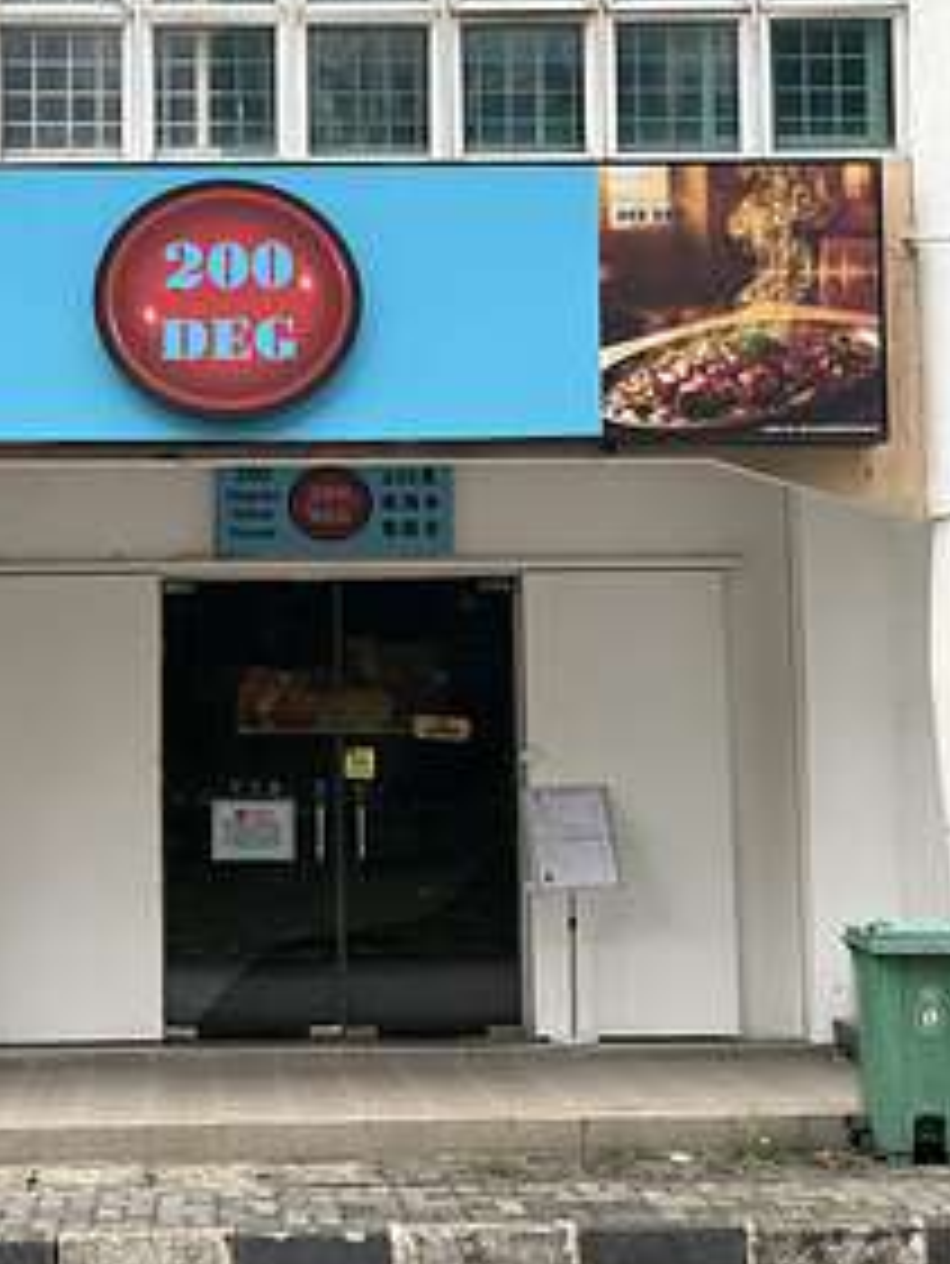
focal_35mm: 79
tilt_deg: +6.4
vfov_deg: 24.6
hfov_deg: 18.6
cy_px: 475
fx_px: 2889
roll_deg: +1.6
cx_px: 239
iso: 40
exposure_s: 1/552
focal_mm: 5.96
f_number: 1.6
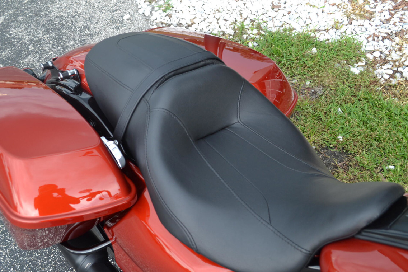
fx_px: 431
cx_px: 207
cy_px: 142
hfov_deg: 50.7
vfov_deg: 35.0
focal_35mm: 38
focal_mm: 24
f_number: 5.6
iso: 320
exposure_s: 1/125
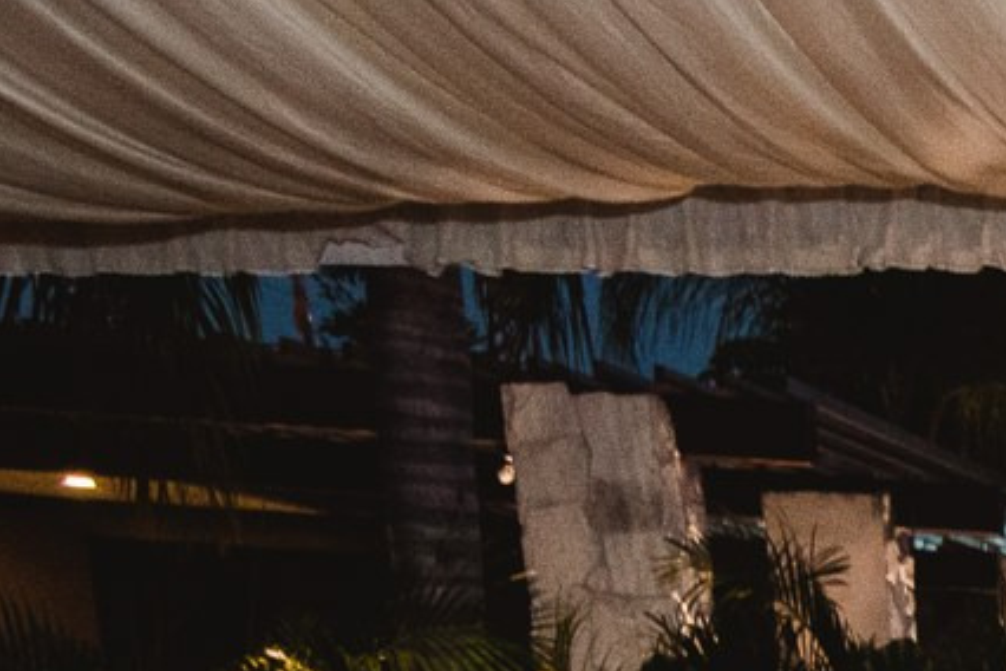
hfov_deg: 13.0
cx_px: 2302
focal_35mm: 125
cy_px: 1497
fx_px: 3493
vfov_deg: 9.9
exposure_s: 1/125
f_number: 4
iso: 1250
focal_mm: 26
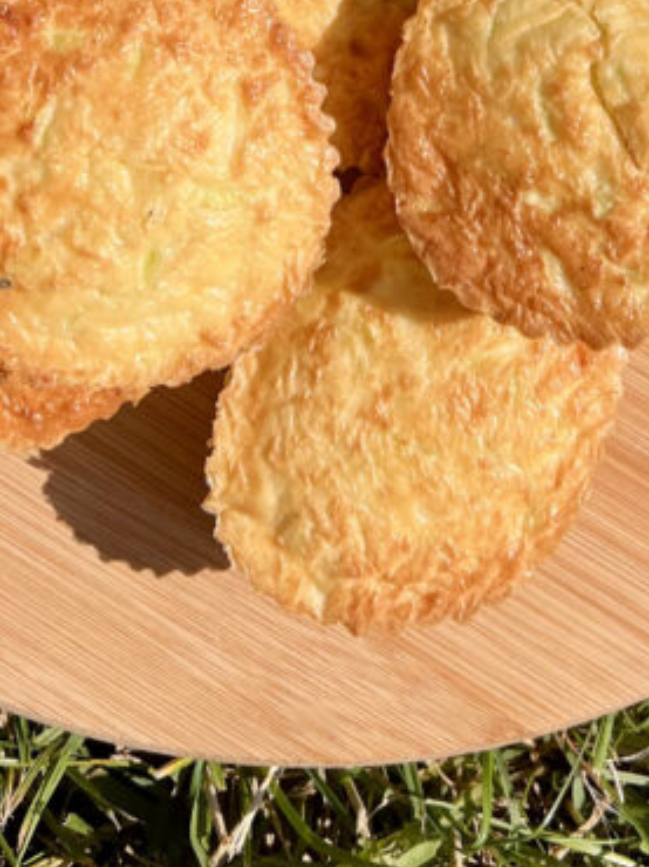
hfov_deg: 20.4
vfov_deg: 24.1
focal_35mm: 72
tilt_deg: -85.1
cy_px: -220
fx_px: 1802
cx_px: 375
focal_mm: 5.7
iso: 50
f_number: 1.5
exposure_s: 1/8000
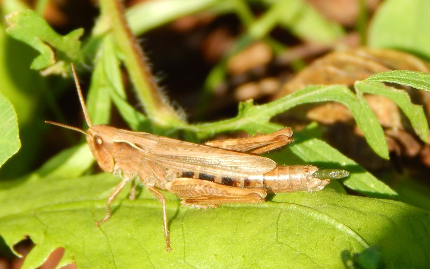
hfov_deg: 9.5
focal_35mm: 220
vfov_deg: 6.0
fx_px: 2578
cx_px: 215
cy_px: 152
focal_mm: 37.1
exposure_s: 1/250
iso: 125
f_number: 5.4
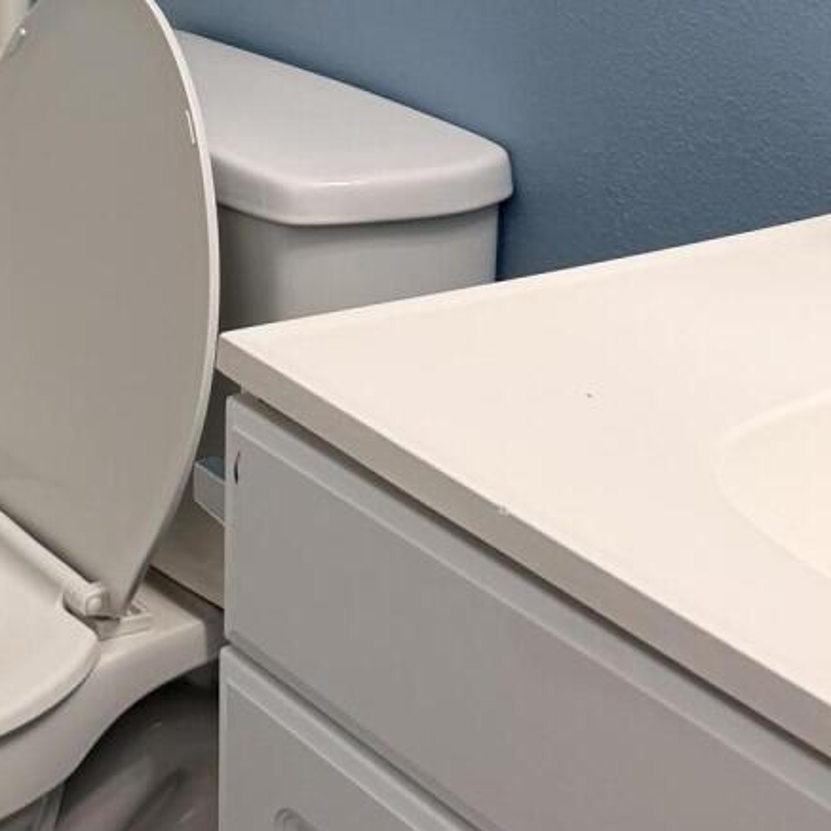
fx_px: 2635
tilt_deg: -9.5
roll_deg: +0.6
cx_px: -222
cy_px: -228
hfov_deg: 17.0
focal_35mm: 97
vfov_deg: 17.0
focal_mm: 6.76
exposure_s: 1/120
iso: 160
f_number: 1.78
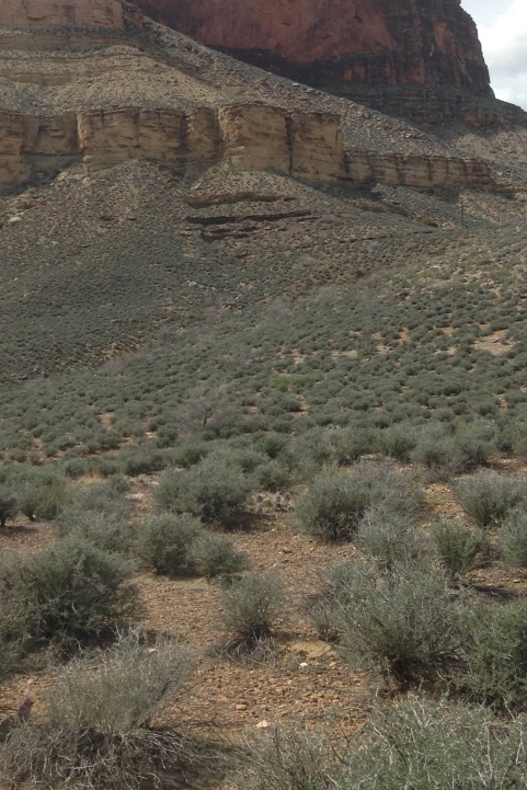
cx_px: 49
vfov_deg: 30.4
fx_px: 1426
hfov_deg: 20.5
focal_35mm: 65
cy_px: 185
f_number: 2.4
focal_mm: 4.12
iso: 50
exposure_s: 1/1595
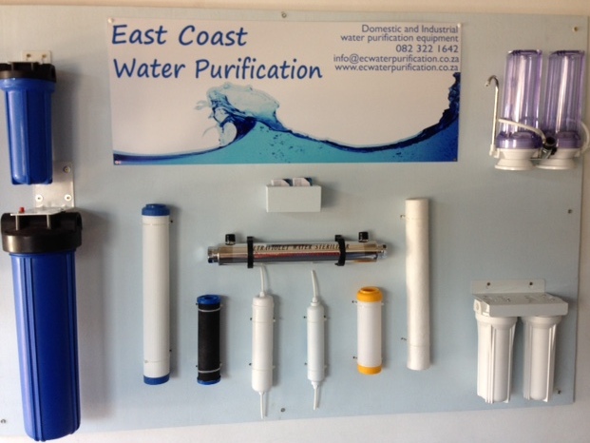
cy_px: 222
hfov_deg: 55.3
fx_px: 563
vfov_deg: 43.0
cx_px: 295
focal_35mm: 33
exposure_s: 1/20
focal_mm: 4.12
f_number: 2.4
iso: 50
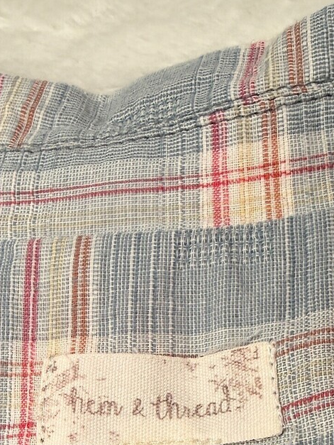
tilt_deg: -49.7
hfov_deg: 28.6
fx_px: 655
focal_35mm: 51
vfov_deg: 33.7
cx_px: 143
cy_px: 460
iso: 100
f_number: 2.2
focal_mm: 2.22
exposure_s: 1/120
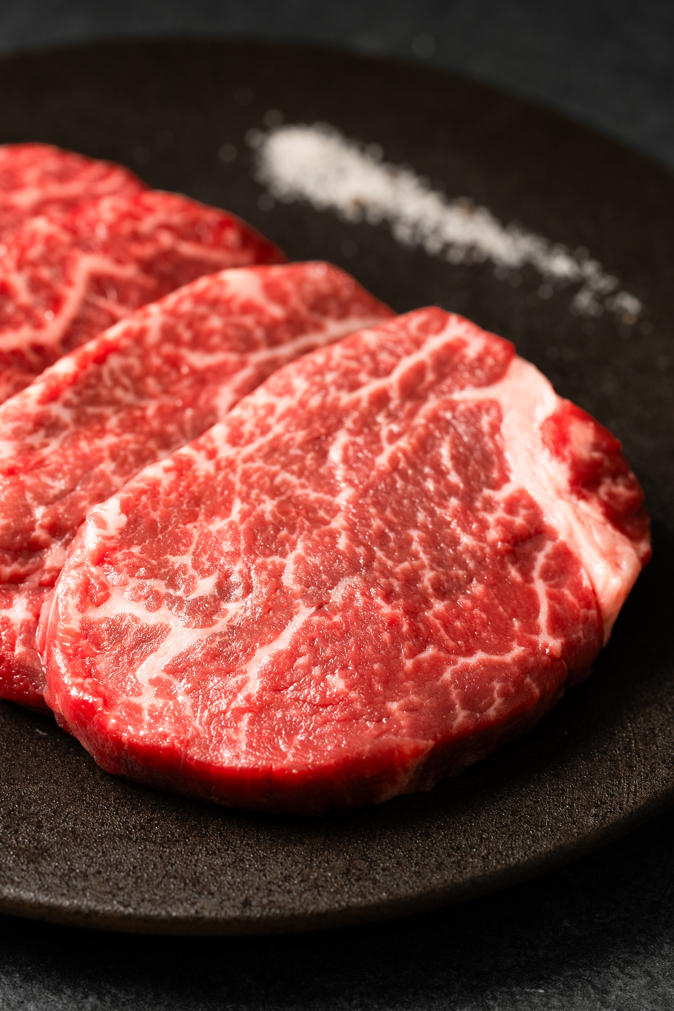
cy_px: 506
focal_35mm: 90
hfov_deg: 15.2
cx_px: 337
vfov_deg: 22.6
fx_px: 2527
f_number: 6.3
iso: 500
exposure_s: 1/50
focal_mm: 90
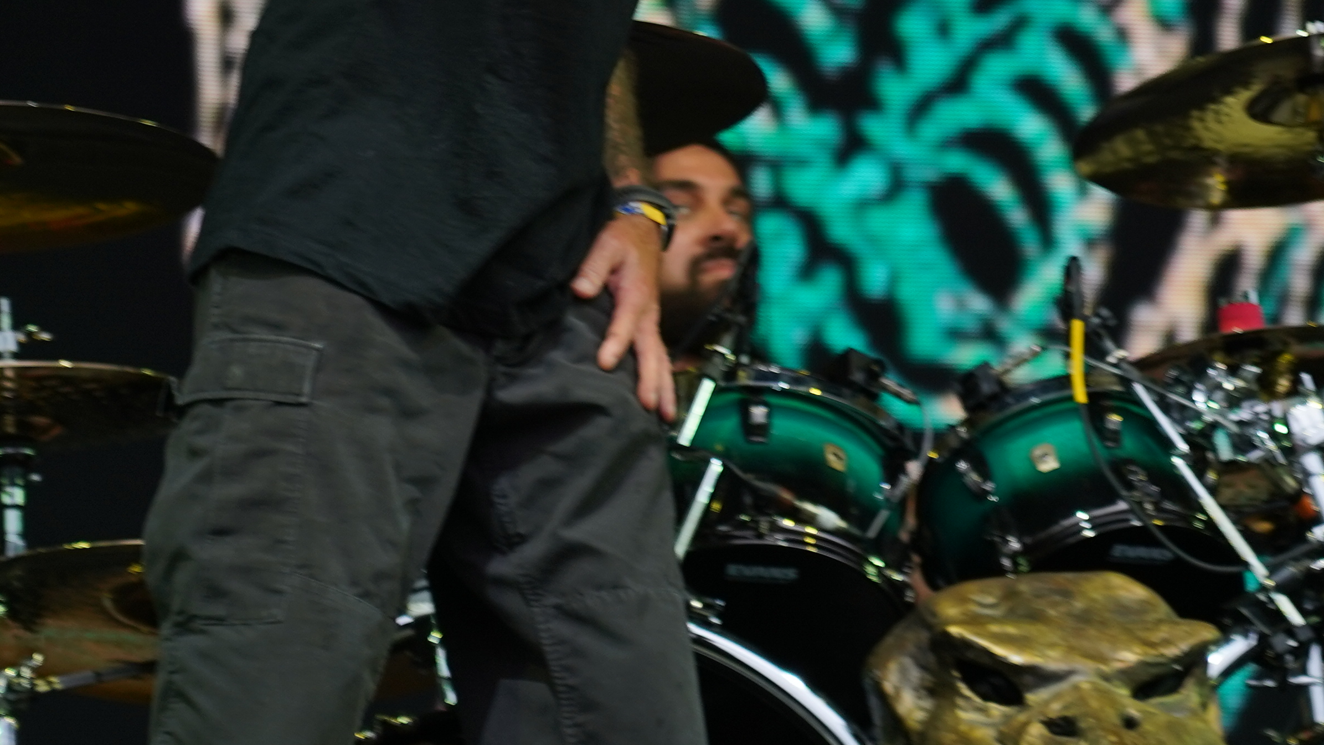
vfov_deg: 4.4
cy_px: 2
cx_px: 850
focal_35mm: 276
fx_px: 9690
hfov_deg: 7.8
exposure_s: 1/125
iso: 250
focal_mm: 105
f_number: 4
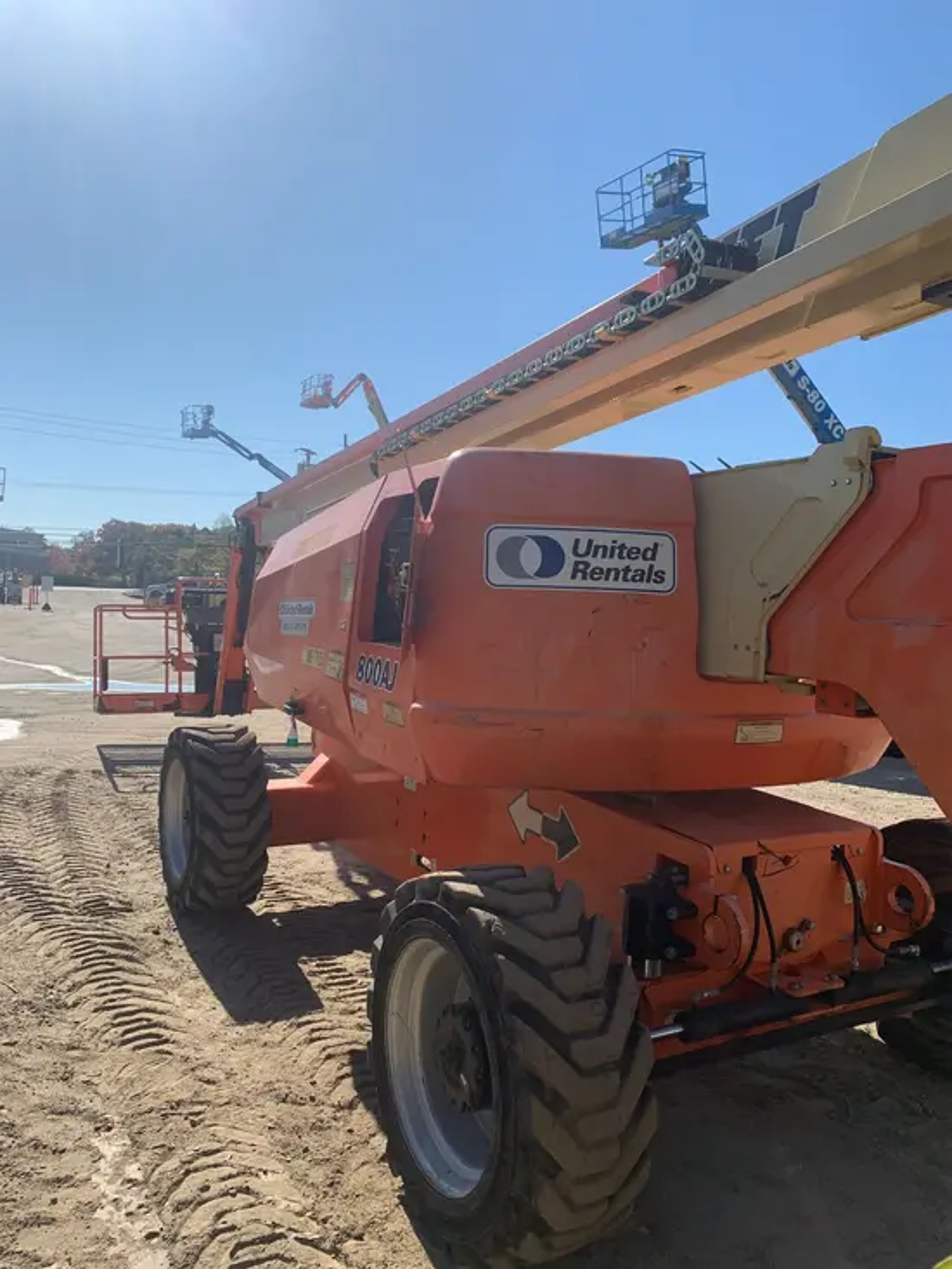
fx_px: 953
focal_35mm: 26
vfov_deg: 67.3
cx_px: 476
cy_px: 634
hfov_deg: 53.1
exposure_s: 1/2915
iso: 25
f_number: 1.8
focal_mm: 4.25
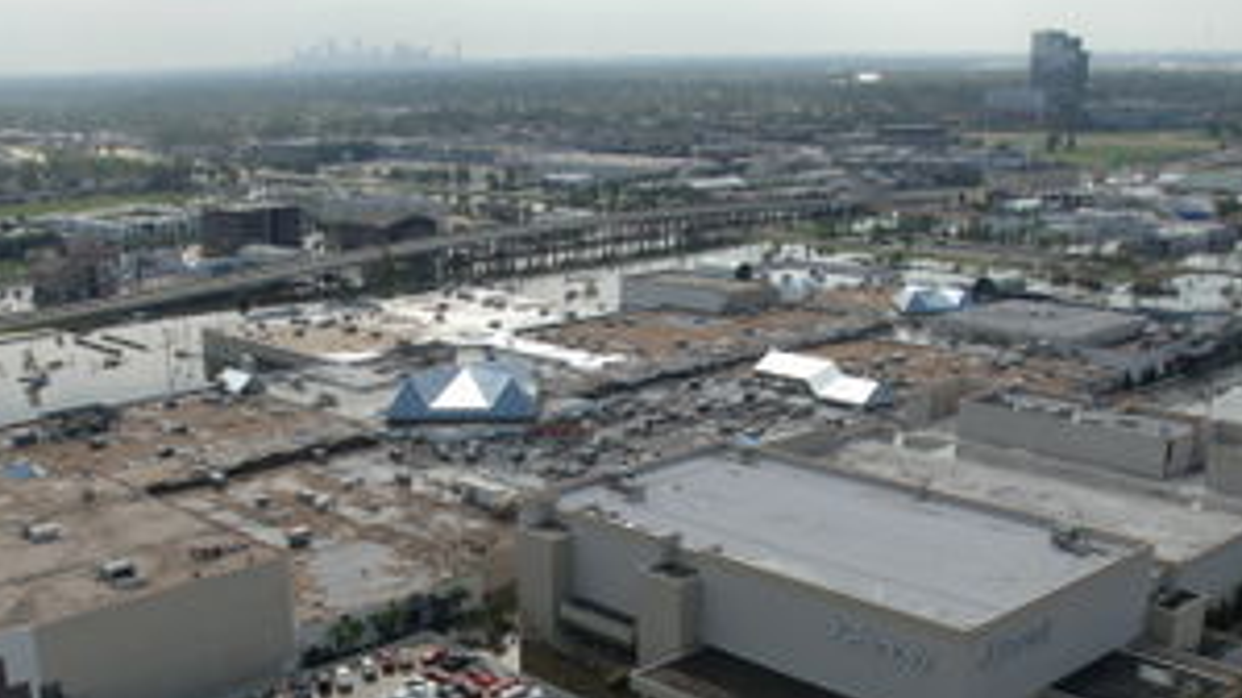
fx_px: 1410
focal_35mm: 43
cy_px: 542
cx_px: 561
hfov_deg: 47.5
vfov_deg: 27.3
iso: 320
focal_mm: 17
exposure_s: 1/500
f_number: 9
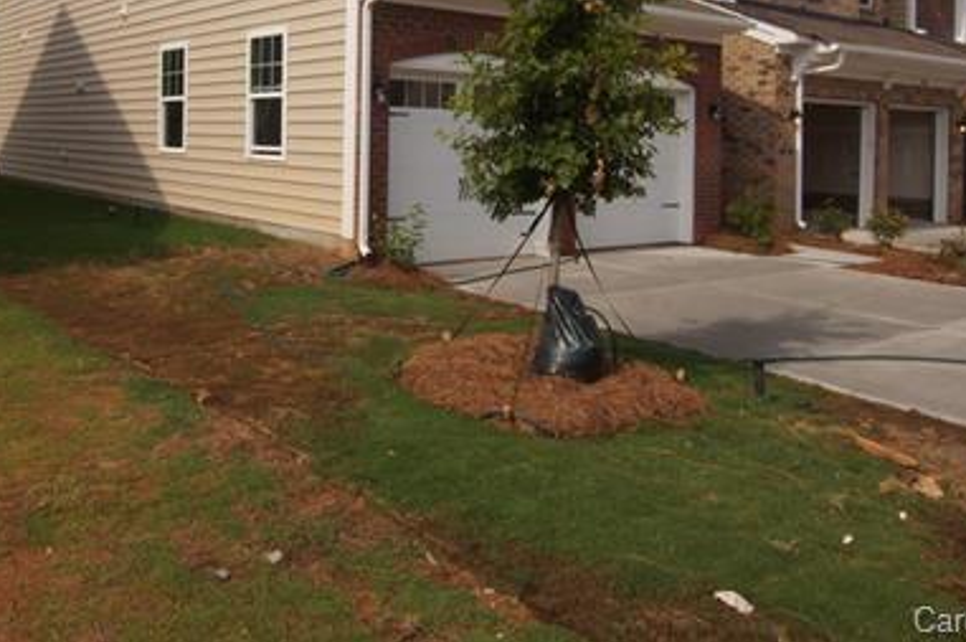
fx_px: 1014
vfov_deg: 33.8
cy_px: 105
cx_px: 393
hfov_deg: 50.7
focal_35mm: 38
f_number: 22
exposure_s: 1/30
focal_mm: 15
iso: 100
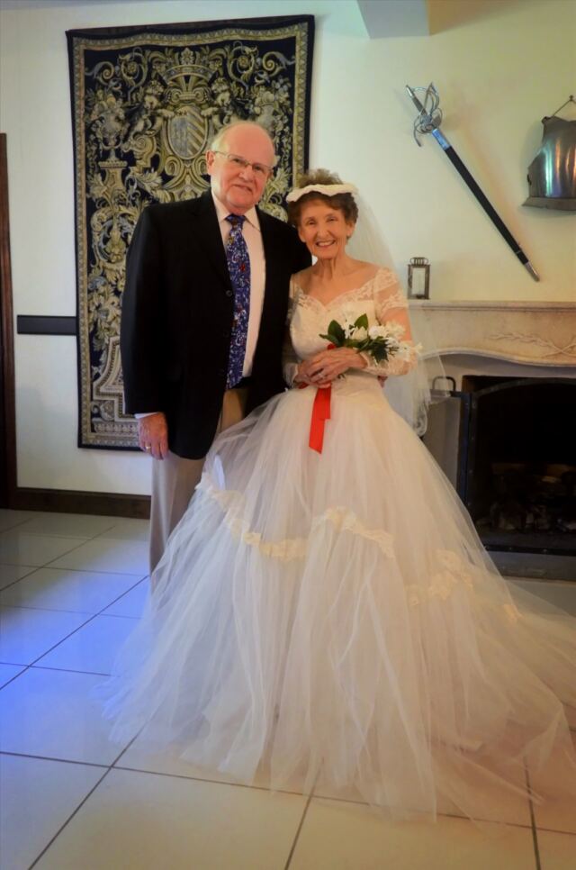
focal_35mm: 33
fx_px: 795
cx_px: 288
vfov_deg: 57.3
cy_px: 435
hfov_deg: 39.8
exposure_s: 1/20
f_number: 3.8
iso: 800
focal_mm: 22
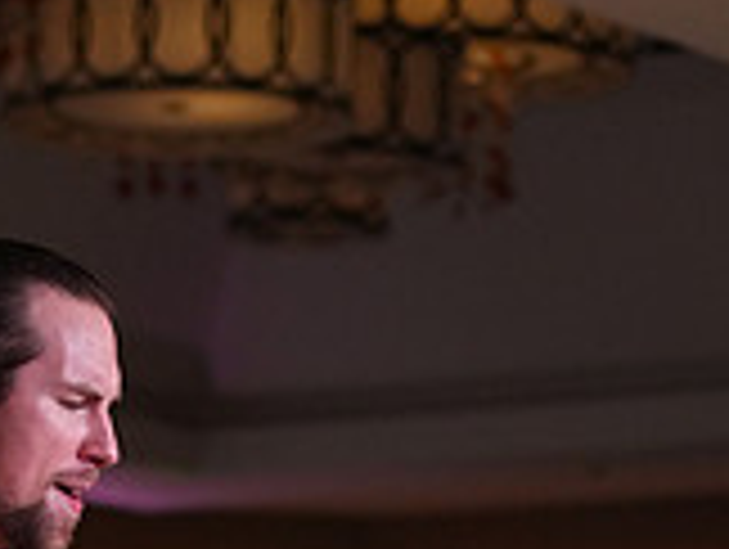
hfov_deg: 6.2
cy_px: 1143
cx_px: -56
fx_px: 6665
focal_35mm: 316
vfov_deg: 4.6
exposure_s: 1/500
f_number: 4
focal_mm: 92
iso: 2500
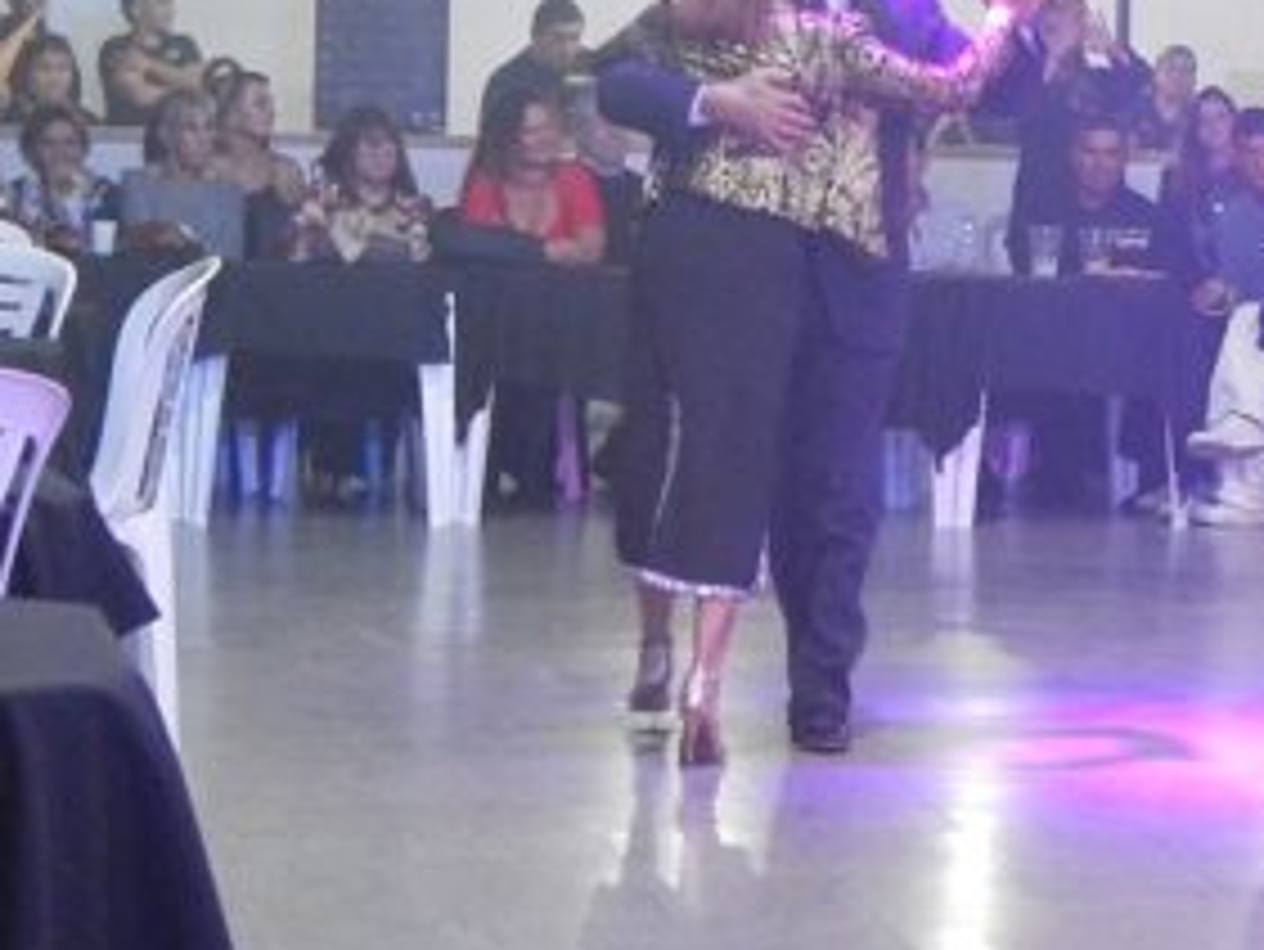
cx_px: 1260
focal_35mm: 134
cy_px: 185
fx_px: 4895
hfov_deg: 14.5
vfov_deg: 11.0
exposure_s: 1/25
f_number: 3.7
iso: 800
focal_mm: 8.6
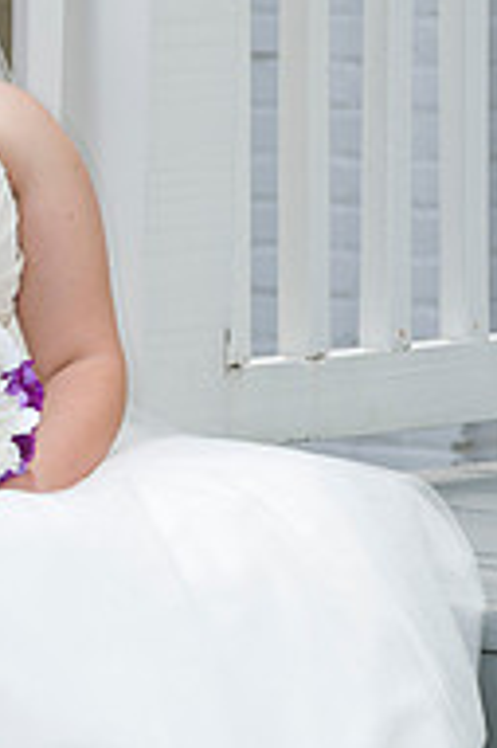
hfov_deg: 4.2
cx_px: -29
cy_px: 521
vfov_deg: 6.3
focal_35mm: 329
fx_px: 6825
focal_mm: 140
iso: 320
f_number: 5.6
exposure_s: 1/200
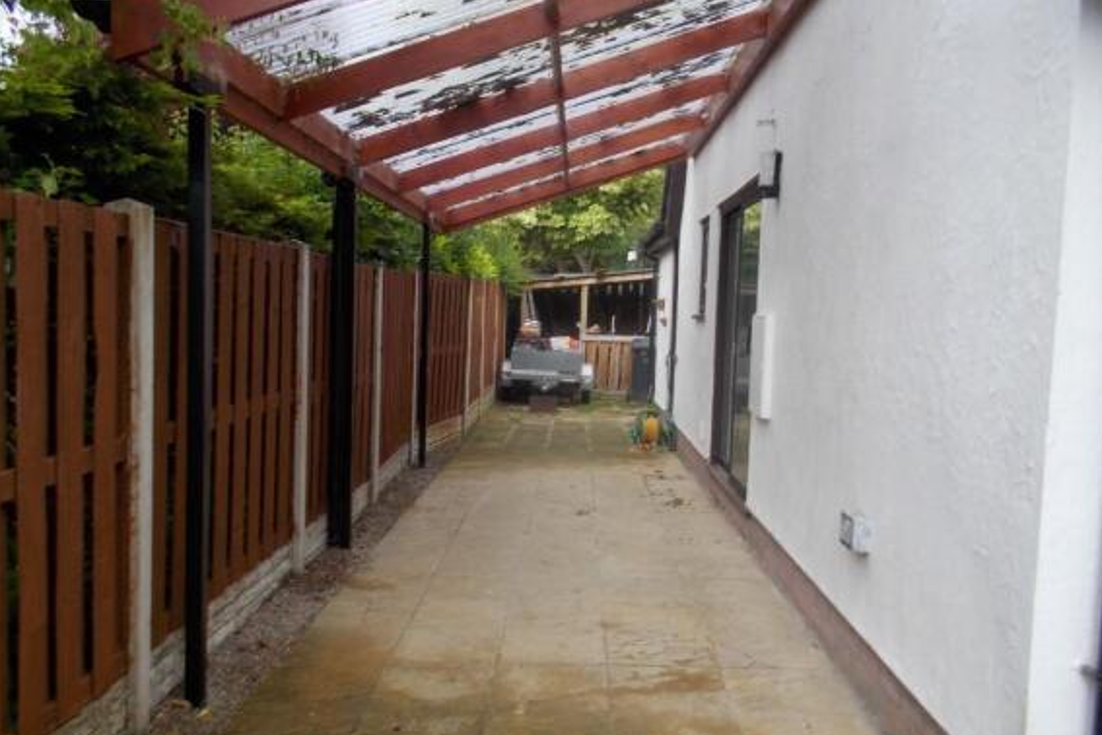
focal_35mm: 31
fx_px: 949
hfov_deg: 60.3
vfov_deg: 42.3
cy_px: 378
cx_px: 561
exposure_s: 1/50
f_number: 3.3
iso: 80
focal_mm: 4.1
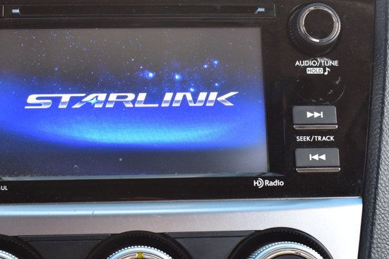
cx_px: 129
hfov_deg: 25.9
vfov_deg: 17.5
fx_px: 843
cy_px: 149
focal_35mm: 78
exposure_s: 1/20
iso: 400
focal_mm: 28
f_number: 6.3
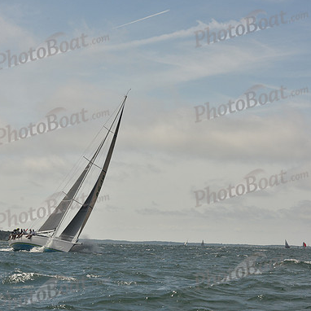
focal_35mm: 111
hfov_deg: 15.7
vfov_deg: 15.7
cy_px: 155
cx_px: 152
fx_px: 1128
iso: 320
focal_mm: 86
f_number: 10
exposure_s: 1/800
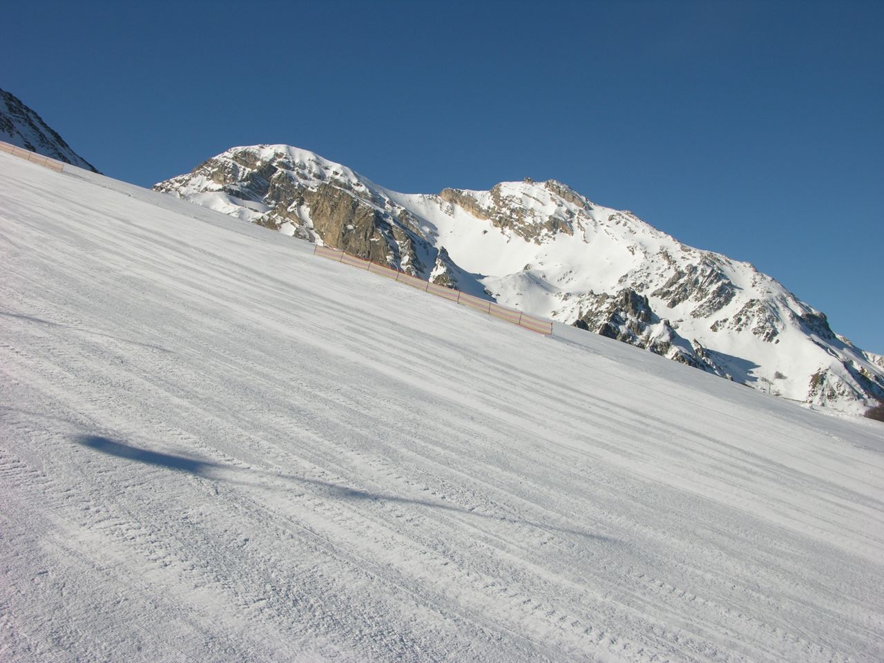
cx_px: 442
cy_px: 332
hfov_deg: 52.6
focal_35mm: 35
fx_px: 894
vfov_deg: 40.7
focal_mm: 8.9
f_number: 8
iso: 50
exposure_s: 1/268
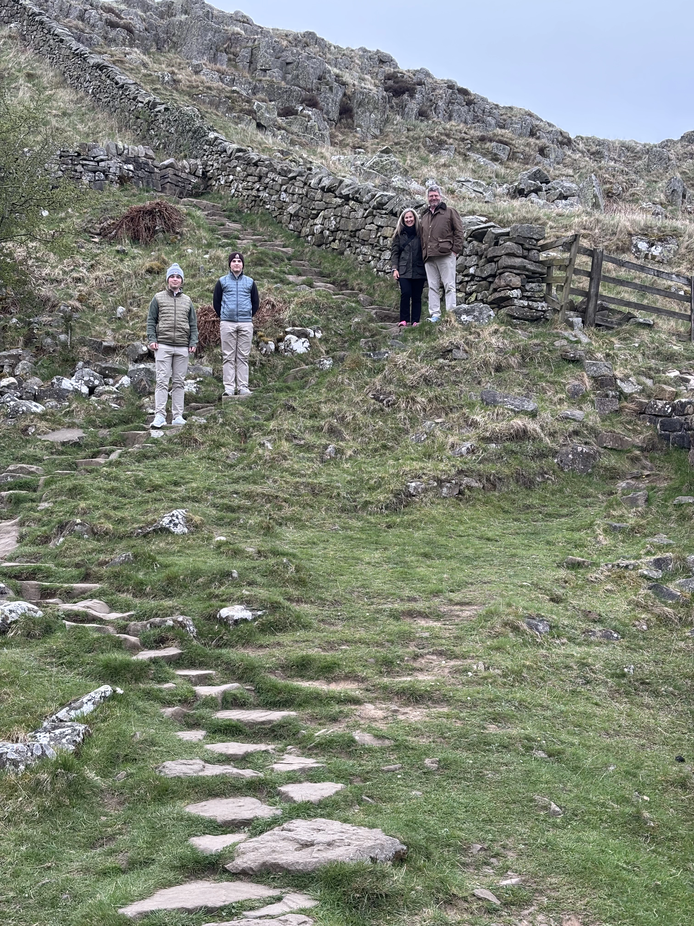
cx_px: 347
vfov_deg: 36.8
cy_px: 463
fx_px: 1390
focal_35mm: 52
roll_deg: +0.1
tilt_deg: +8.2
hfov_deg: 28.0
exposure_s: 1/231
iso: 32
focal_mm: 5.96
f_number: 1.6
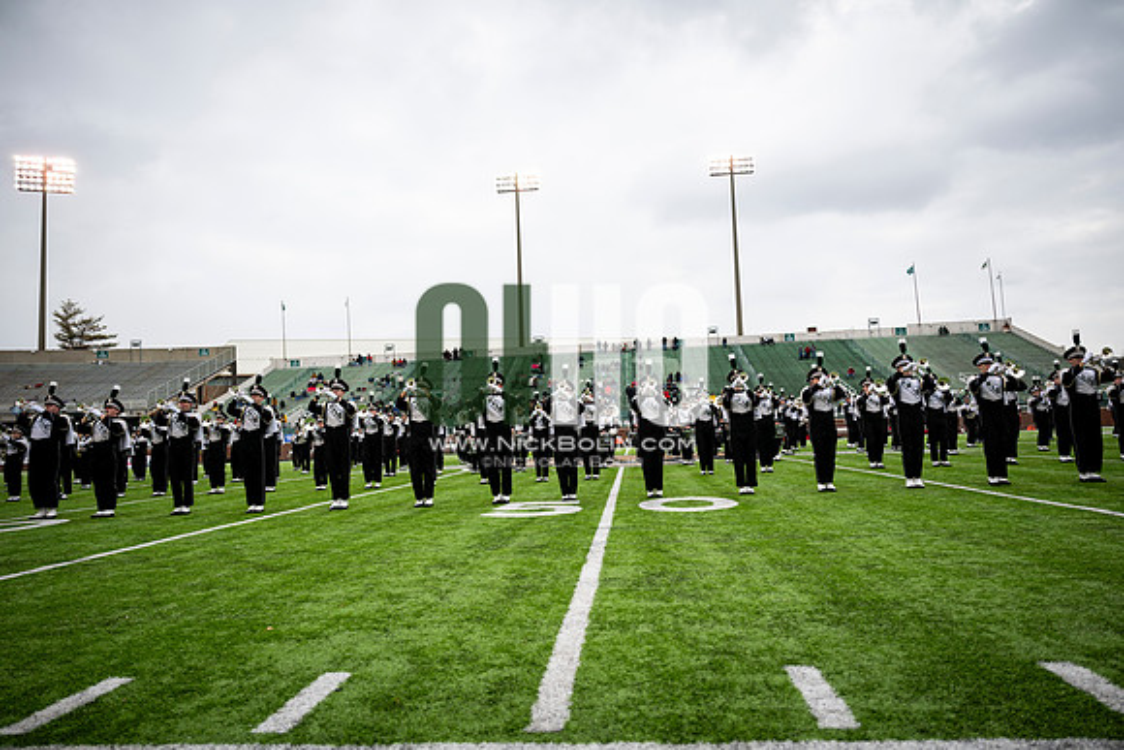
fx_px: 781
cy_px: 375
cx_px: 562
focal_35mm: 25
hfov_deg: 71.5
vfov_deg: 51.3
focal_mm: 25
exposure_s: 1/500
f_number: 2.8
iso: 100
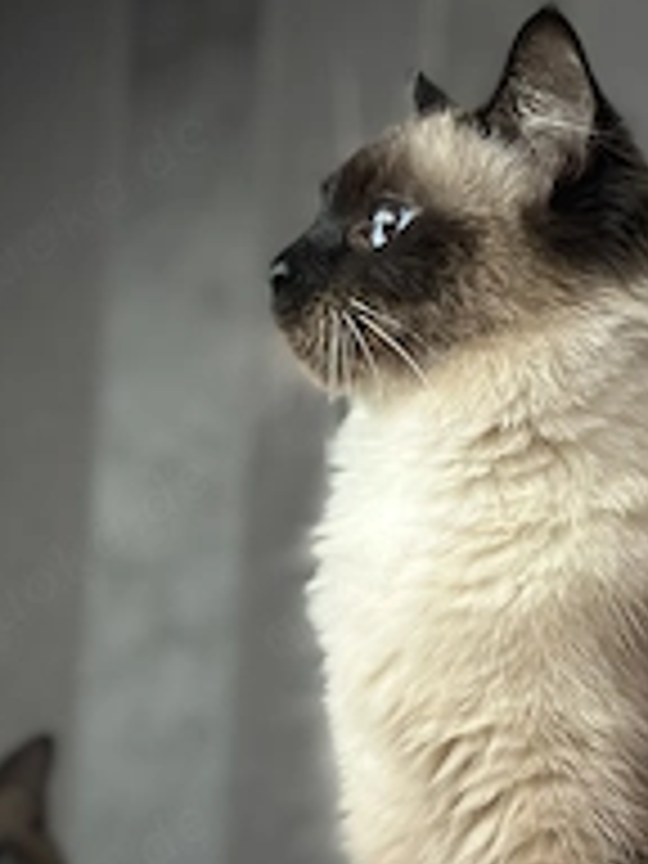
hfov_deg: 14.7
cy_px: 626
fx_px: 2496
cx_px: 554
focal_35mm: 100
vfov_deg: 19.5
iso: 640
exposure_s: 1/40
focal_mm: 6.86
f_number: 1.78
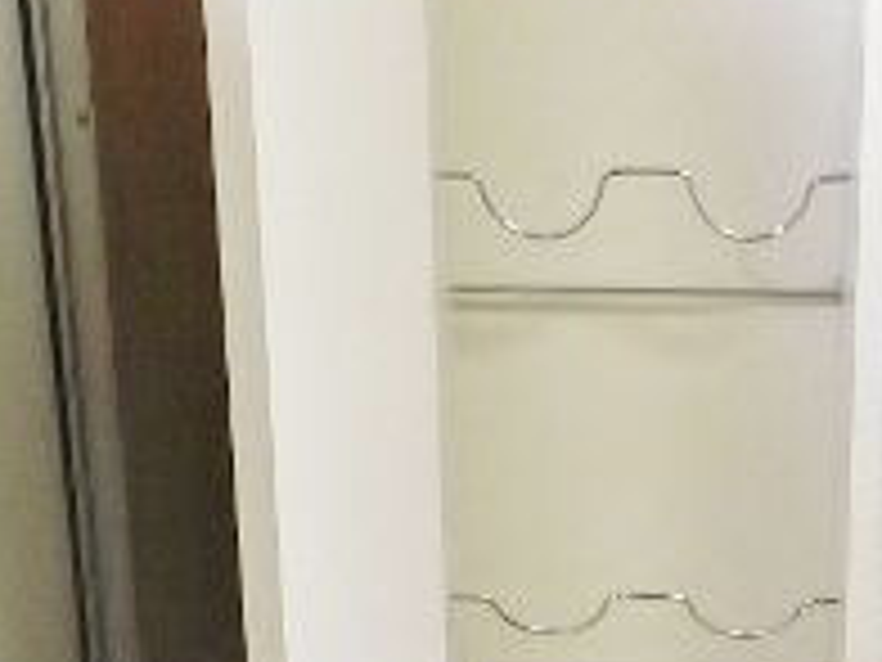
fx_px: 1911
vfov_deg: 17.9
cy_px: 946
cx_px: 711
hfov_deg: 25.5
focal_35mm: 75
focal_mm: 4
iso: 200
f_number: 3
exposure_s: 1/30
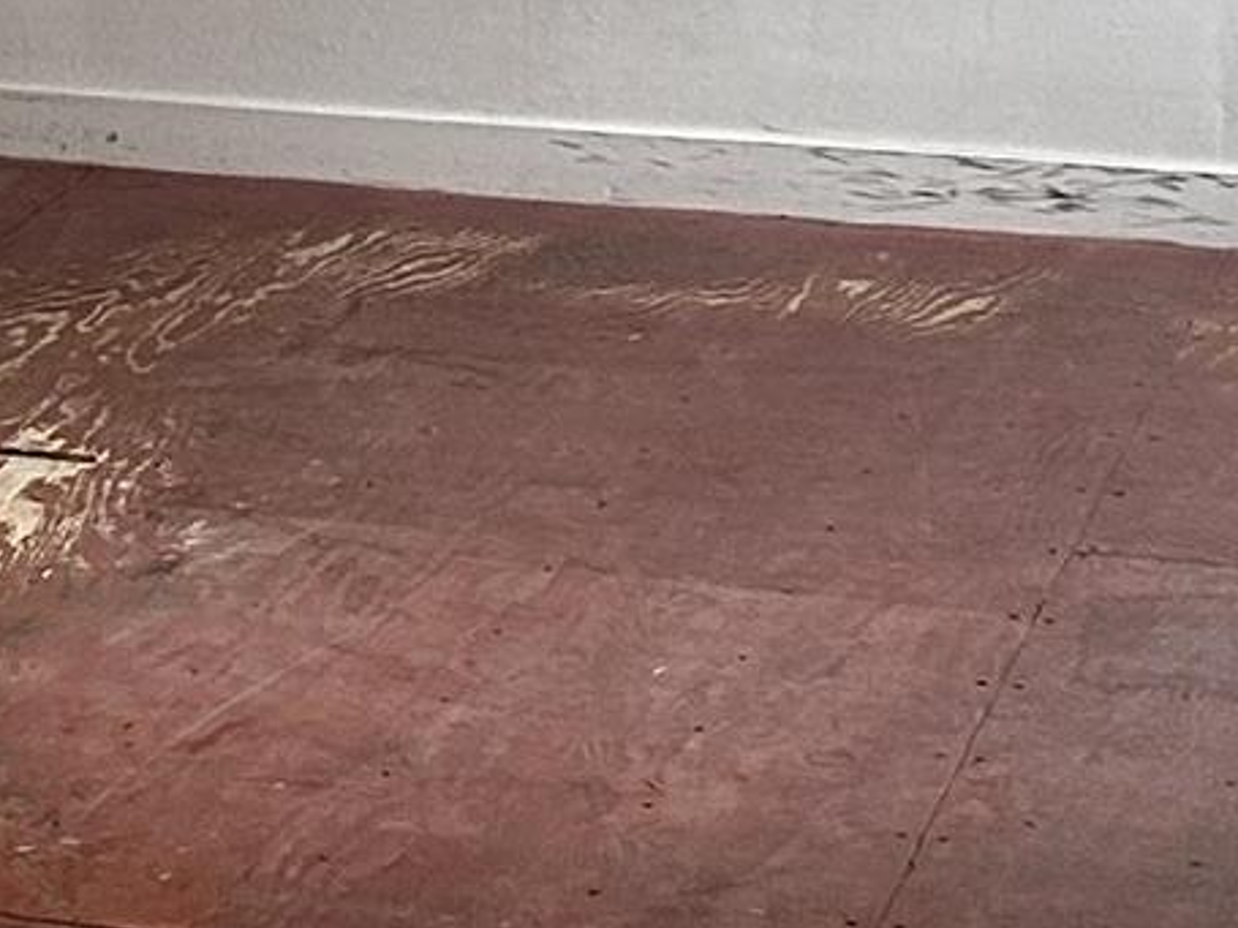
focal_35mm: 162
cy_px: 169
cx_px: -852
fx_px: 5792
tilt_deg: -13.5
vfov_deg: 9.1
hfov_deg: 11.5
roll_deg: +0.5
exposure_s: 1/118
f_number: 1.78
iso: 250
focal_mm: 6.86
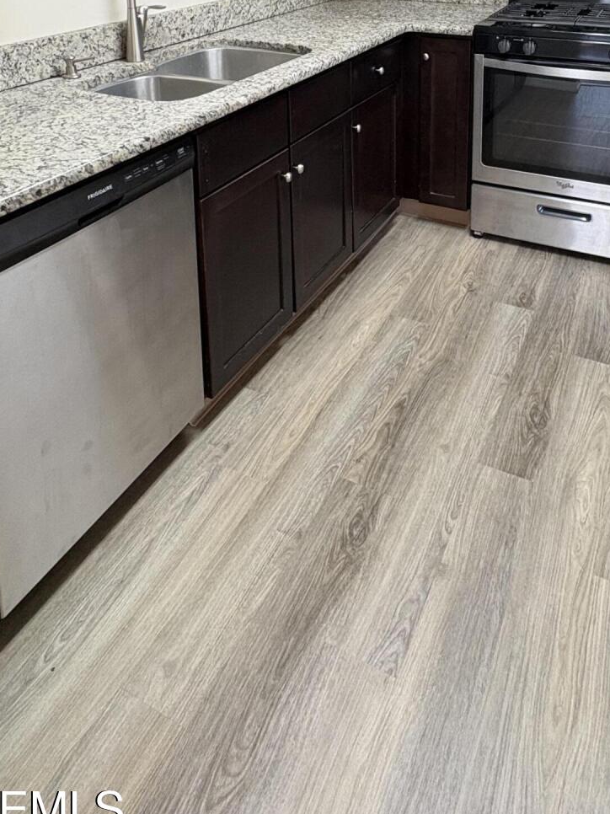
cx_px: 362
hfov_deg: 48.0
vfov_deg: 52.2
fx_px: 682
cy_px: 44
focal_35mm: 29
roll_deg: +0.0
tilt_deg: -11.2
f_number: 2.2
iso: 250
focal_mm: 2.22
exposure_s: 1/60
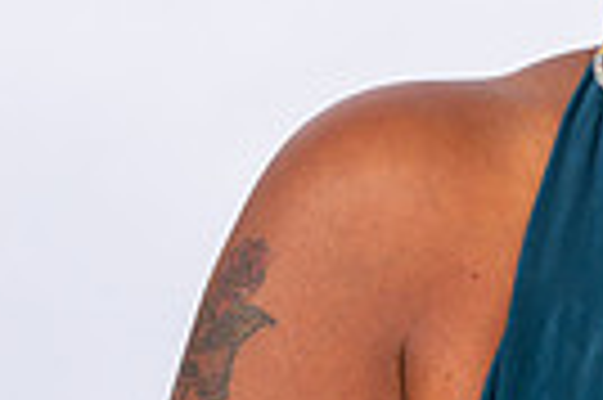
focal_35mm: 216
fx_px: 3614
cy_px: 108
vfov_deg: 6.3
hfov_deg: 9.4
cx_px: 675
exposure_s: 1/200
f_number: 8
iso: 160
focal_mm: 50
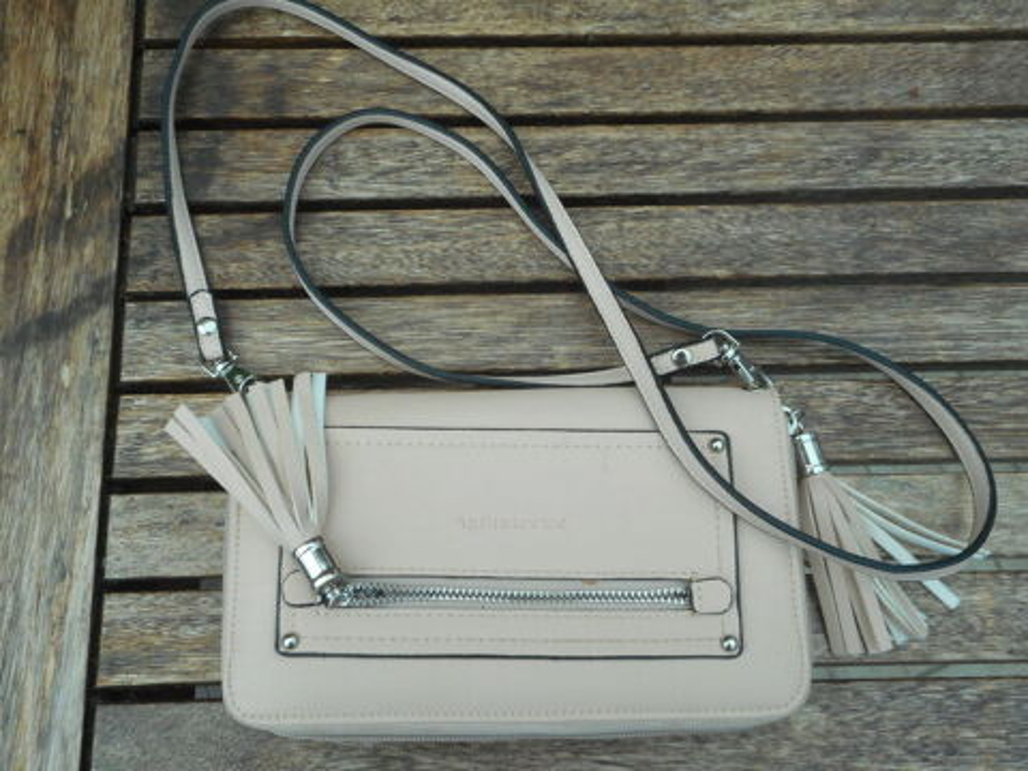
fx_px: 1010
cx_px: 514
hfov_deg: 54.0
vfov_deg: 41.8
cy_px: 386
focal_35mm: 34
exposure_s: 1/250
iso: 180
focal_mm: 6
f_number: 4.2
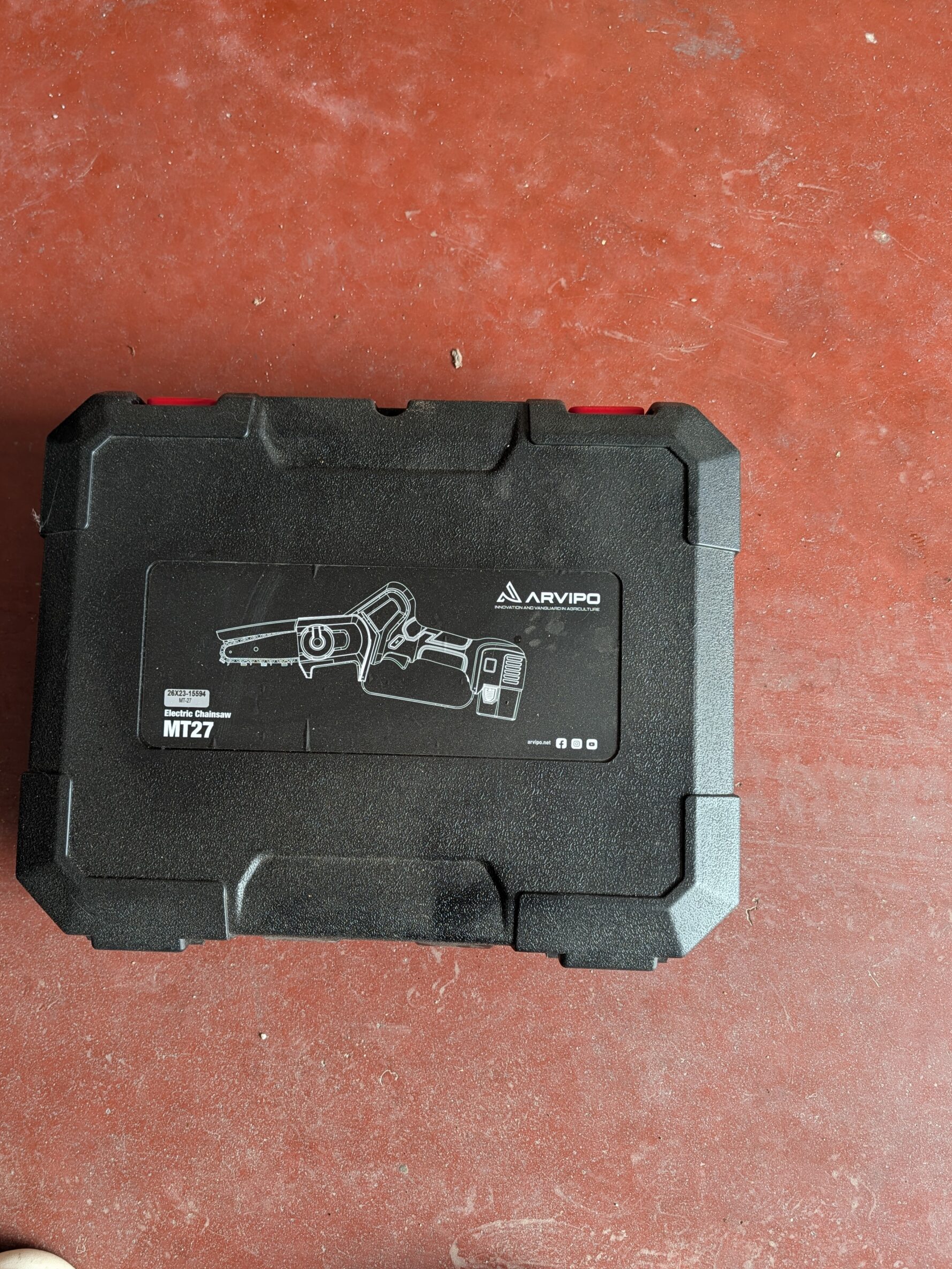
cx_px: 439
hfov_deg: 53.0
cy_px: 669
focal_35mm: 26
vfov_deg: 67.3
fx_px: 953
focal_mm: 6.9
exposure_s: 1/61
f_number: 1.68
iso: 38
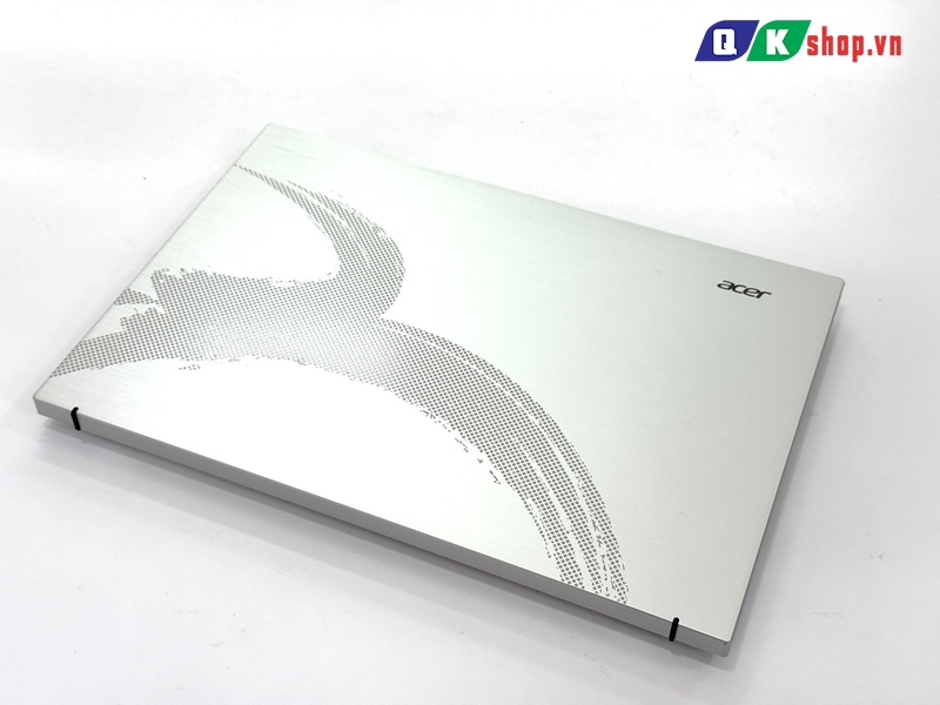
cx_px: 470
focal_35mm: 48
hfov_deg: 39.7
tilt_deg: -46.2
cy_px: 352
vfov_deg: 30.3
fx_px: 1303
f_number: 1.78
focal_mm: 6.76
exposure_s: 1/236
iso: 64
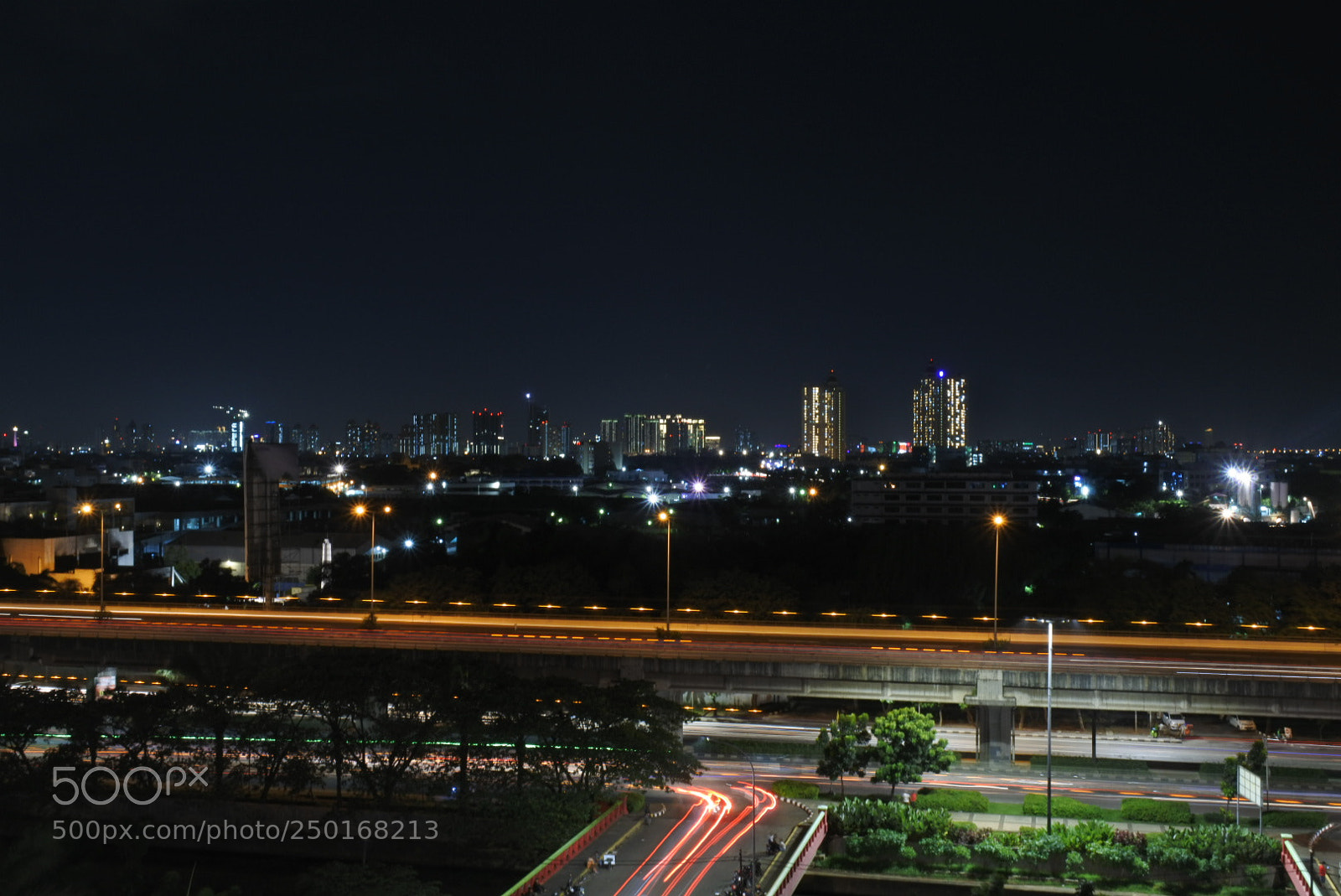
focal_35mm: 39
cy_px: 448
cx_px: 670
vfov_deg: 34.3
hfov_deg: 49.5
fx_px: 1454
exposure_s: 13
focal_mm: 14.7
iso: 160
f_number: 11
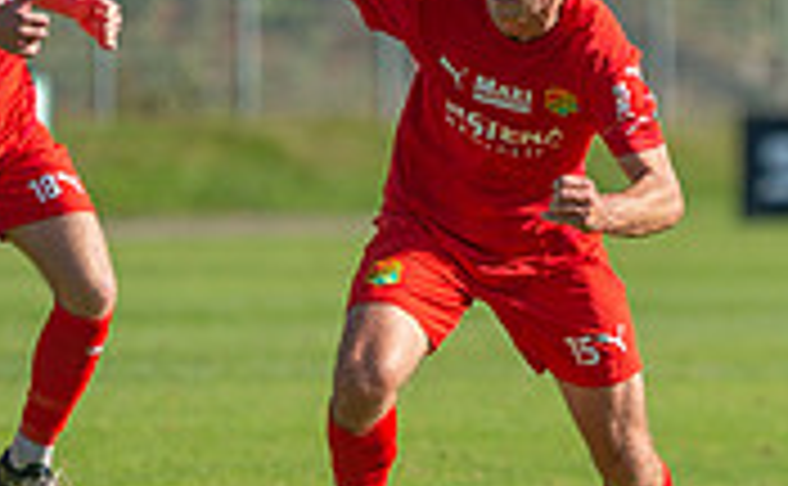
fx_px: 17077
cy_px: 318
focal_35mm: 798
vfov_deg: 1.6
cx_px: 481
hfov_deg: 2.6
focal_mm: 185
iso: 160
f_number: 3.2
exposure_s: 1/1600
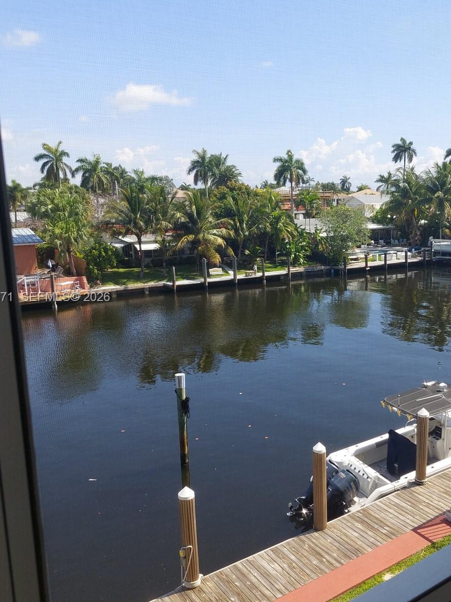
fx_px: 573
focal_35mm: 33
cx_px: 363
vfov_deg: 55.4
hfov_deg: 41.1
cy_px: 298
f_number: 1.8
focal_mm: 5.23
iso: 40
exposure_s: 1/809
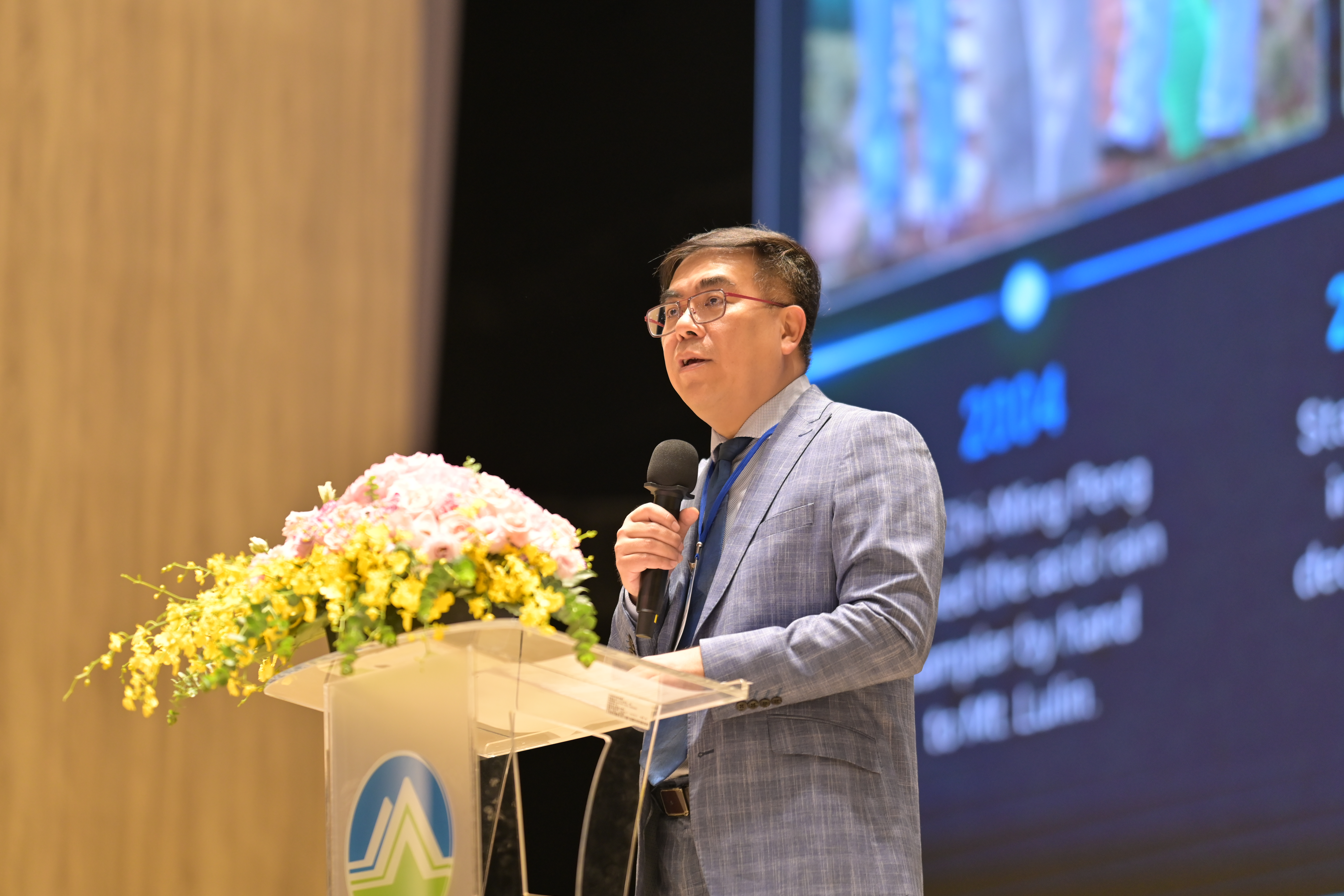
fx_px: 5077
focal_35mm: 136
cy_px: 450
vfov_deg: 10.1
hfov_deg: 15.1
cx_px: 675
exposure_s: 1/320
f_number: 1.8
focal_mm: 135
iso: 1000
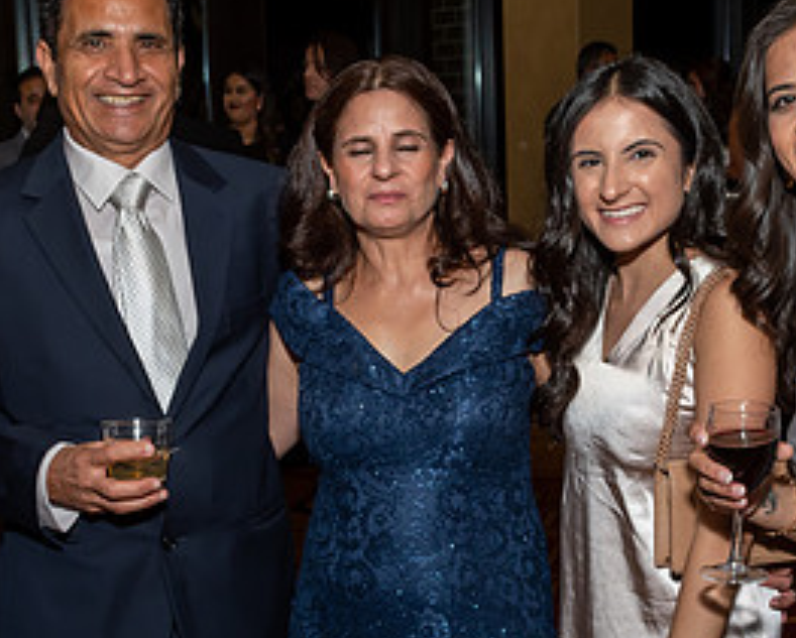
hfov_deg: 30.0
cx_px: 423
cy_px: 401
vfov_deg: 24.2
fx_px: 1486
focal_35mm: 63
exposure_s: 1/250
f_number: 7.1
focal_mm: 17
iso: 400
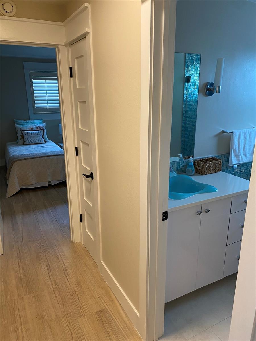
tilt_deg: -16.2
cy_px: 170
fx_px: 256
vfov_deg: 67.3
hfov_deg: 53.1
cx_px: 128
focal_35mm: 26
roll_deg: +1.4
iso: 125
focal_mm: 4.25
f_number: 1.8
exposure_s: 1/60
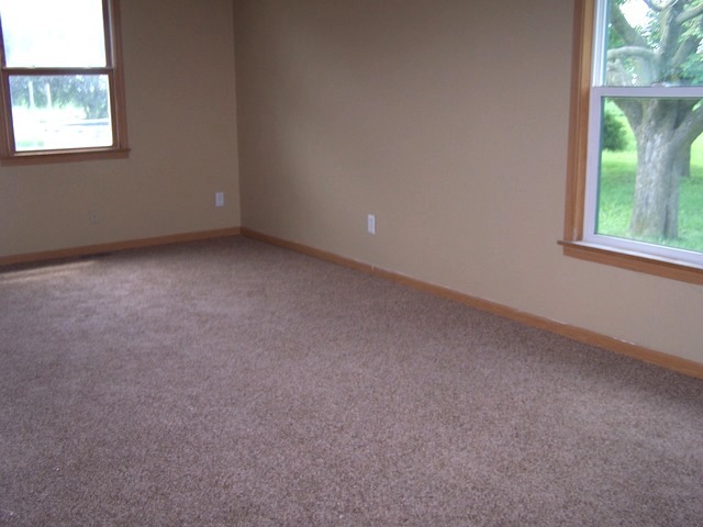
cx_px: 352
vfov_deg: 37.7
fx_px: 772
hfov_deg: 49.0
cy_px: 264
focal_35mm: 38
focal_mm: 6.3
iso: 80
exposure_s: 1/60
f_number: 2.8
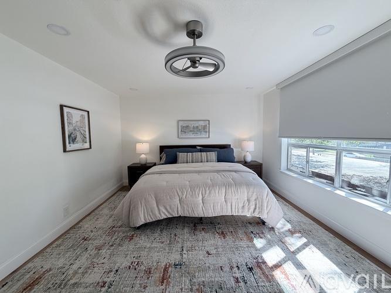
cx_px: 196
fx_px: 158
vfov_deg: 85.7
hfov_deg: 102.1
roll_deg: +1.2
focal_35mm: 14
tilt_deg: -4.0
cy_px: 146
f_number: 2.2
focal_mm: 2.22
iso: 80
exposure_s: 1/120
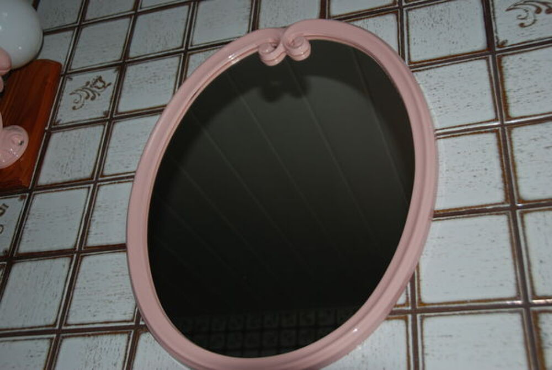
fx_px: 645
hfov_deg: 46.3
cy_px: 185
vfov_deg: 32.0
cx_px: 276
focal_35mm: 42
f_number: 4
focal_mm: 28
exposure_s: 1/60
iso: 200
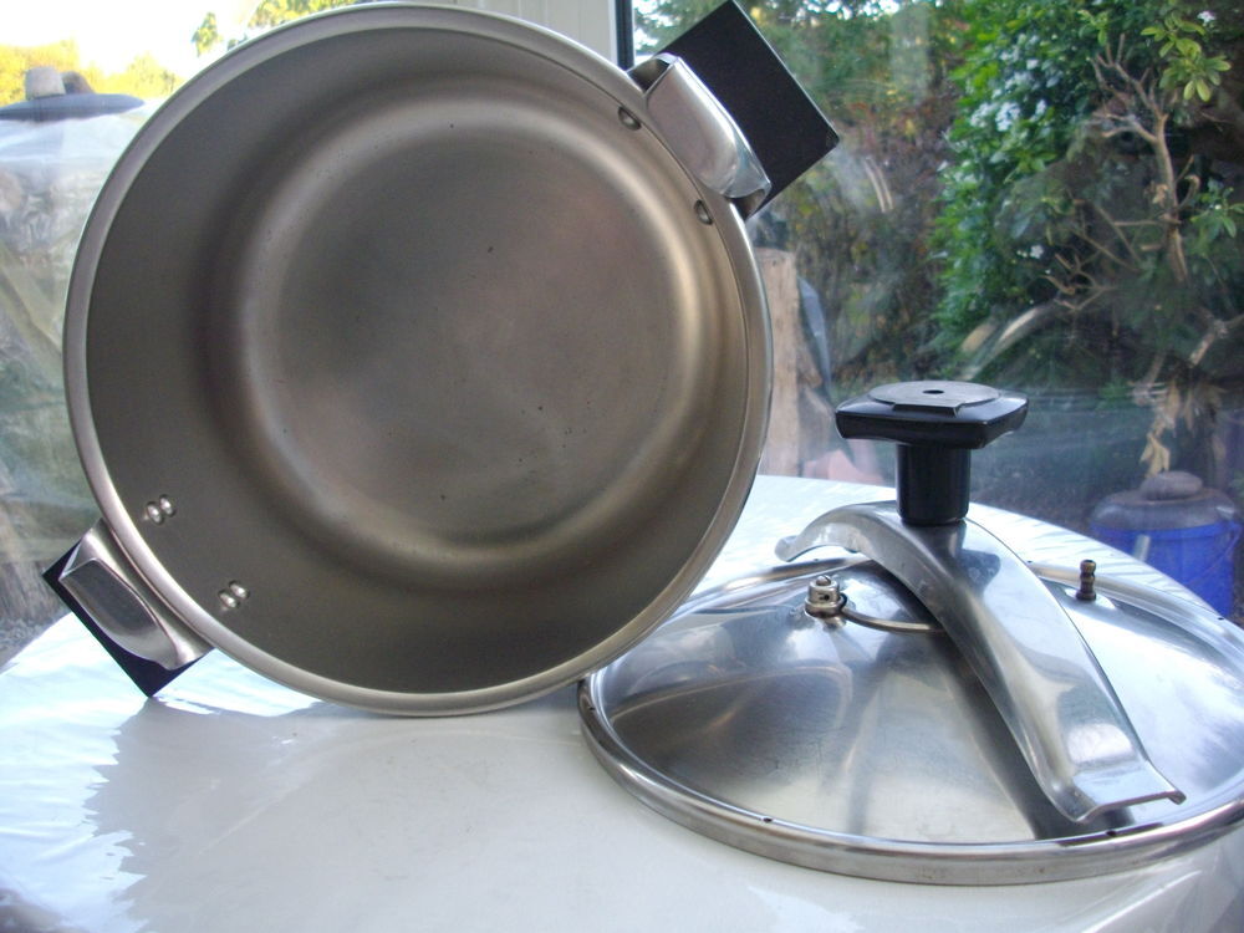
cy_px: 466
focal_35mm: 37
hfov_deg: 50.1
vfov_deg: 38.7
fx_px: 1330
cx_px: 622
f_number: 2.8
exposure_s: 1/80
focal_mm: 6.2
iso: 200
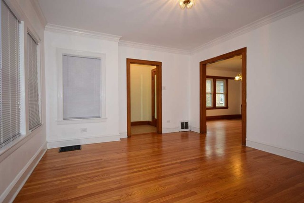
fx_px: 152
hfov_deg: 90.0
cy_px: 102
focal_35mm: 18
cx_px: 152
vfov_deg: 67.4
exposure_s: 1/60
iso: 500
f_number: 6.3
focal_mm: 12
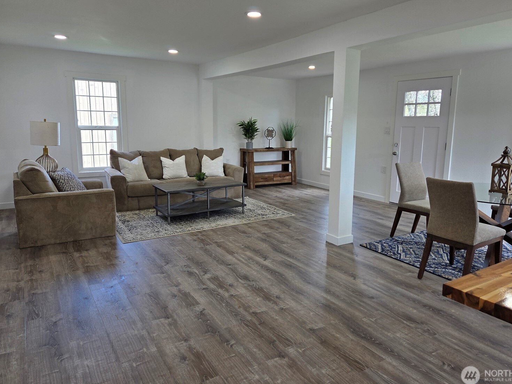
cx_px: 273
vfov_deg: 54.8
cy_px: 181
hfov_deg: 69.3
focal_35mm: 25
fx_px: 370
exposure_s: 1/120
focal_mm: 5.4
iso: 64
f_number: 1.8
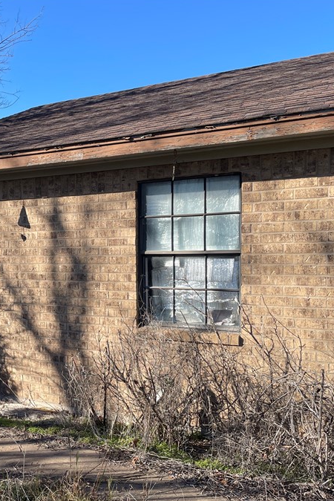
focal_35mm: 41
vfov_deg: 47.3
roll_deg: +1.5
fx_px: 571
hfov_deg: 31.2
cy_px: 279
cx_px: 38
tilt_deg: -4.1
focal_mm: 4.2
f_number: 1.6
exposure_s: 1/1642
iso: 32
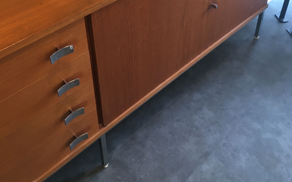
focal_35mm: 42
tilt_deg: -35.2
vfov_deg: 28.9
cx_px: 147
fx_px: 334
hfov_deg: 47.2
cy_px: 6
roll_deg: -1.3
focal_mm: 4.15
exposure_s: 1/33
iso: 100
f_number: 2.2
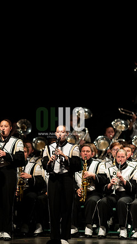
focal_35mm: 316
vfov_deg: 6.8
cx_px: 60
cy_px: 122
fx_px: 2043
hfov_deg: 3.8
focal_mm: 300
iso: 3200
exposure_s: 1/500
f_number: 2.8
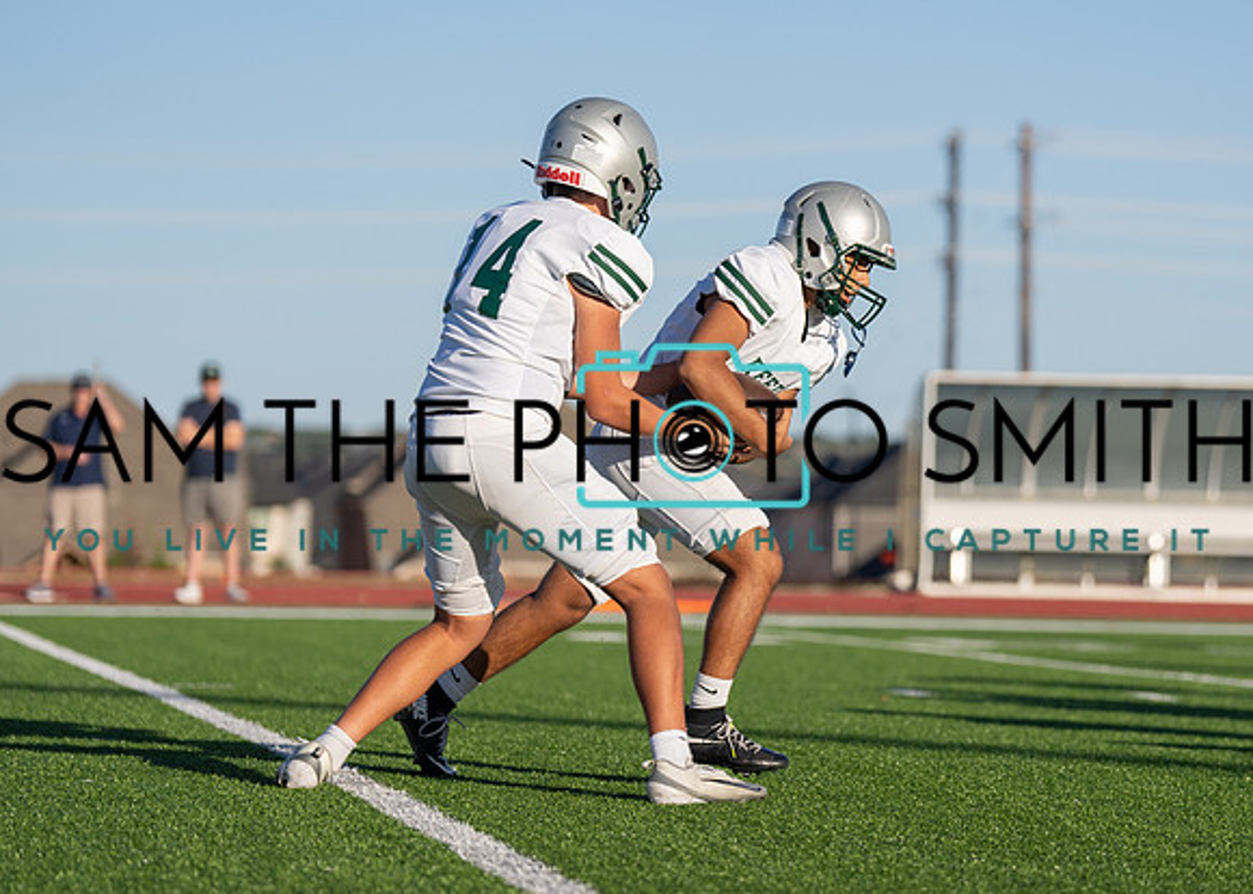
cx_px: 739
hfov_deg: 12.9
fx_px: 5523
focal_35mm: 155
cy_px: 404
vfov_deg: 9.3
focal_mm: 117
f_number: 2.8
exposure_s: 1/4000
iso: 160
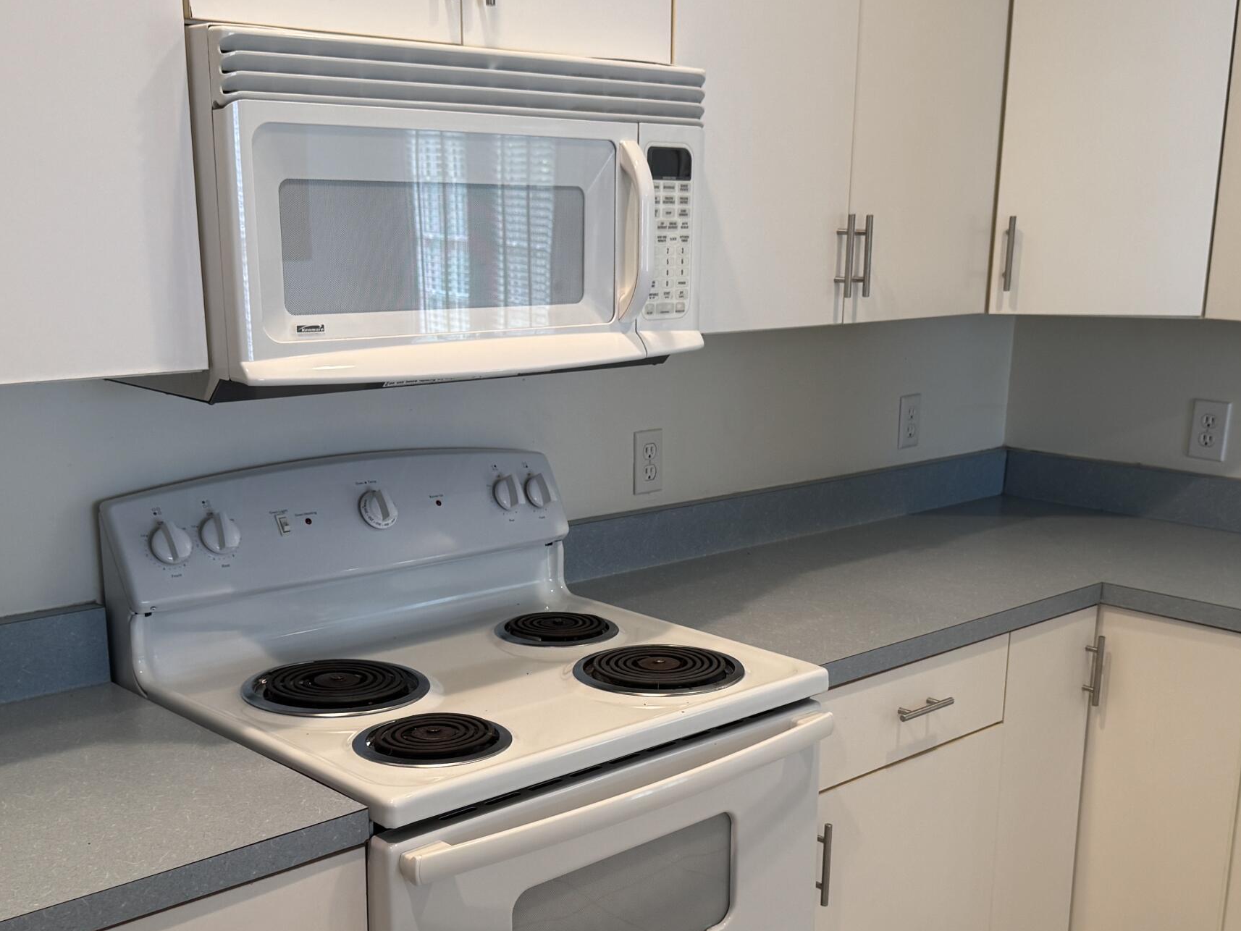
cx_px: 680
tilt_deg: -15.5
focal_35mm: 42
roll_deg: -0.9
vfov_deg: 34.0
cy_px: 627
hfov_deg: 44.7
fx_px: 1506
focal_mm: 6.76
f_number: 1.78
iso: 125
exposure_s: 1/60
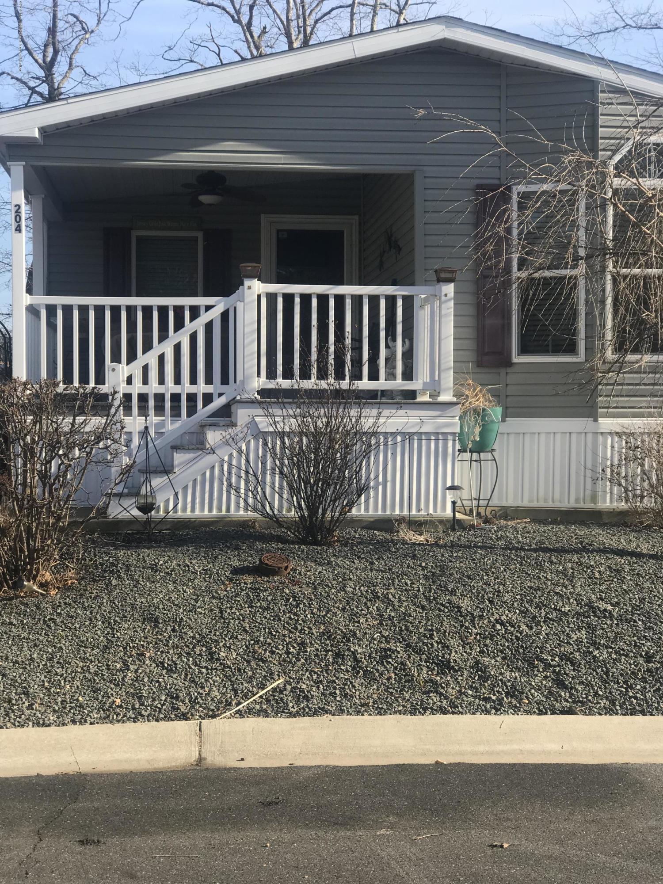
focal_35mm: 57
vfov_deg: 33.8
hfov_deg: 25.7
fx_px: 1456
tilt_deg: -1.3
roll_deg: -0.6
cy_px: 442
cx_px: 332
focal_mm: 6.6
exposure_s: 1/523
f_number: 2.8
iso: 20
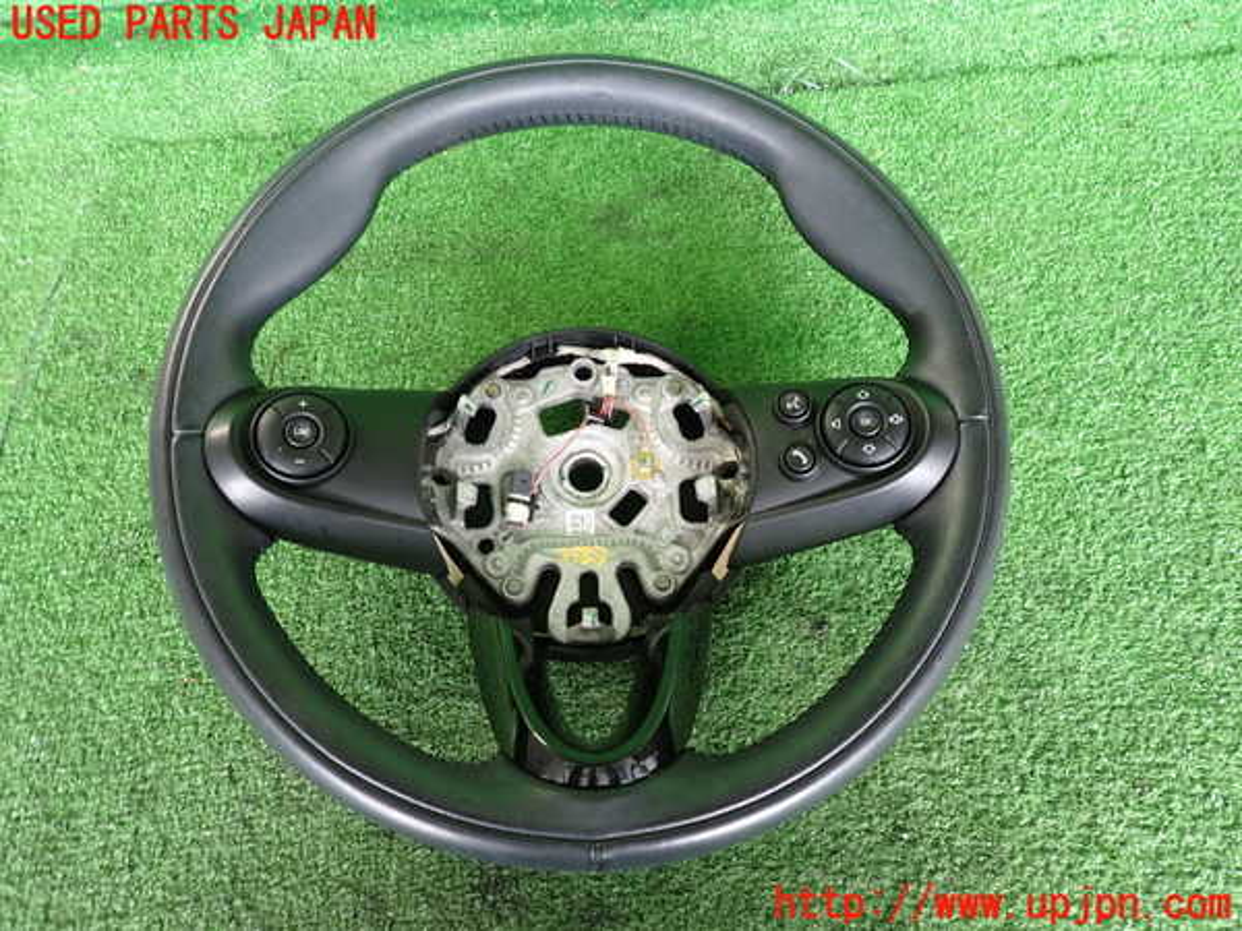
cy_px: 466
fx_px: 897
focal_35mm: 25
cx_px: 621
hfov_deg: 69.4
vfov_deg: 54.9
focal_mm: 4.5
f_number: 2
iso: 200
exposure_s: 1/30
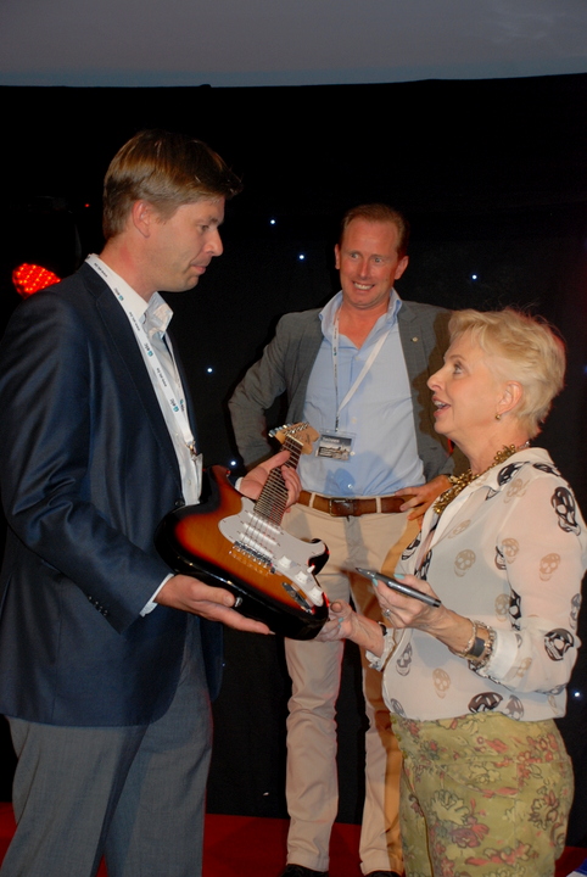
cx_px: 294
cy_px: 438
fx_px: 1390
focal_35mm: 57
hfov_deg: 23.8
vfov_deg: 35.0
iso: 320
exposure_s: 1/60
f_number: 4.5
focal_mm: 38
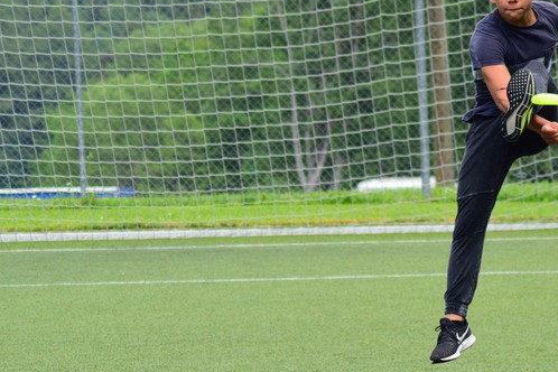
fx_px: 5549
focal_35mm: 358
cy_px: 170
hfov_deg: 5.7
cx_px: 520
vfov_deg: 3.8
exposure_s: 1/1250
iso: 800
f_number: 7.1
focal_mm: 116
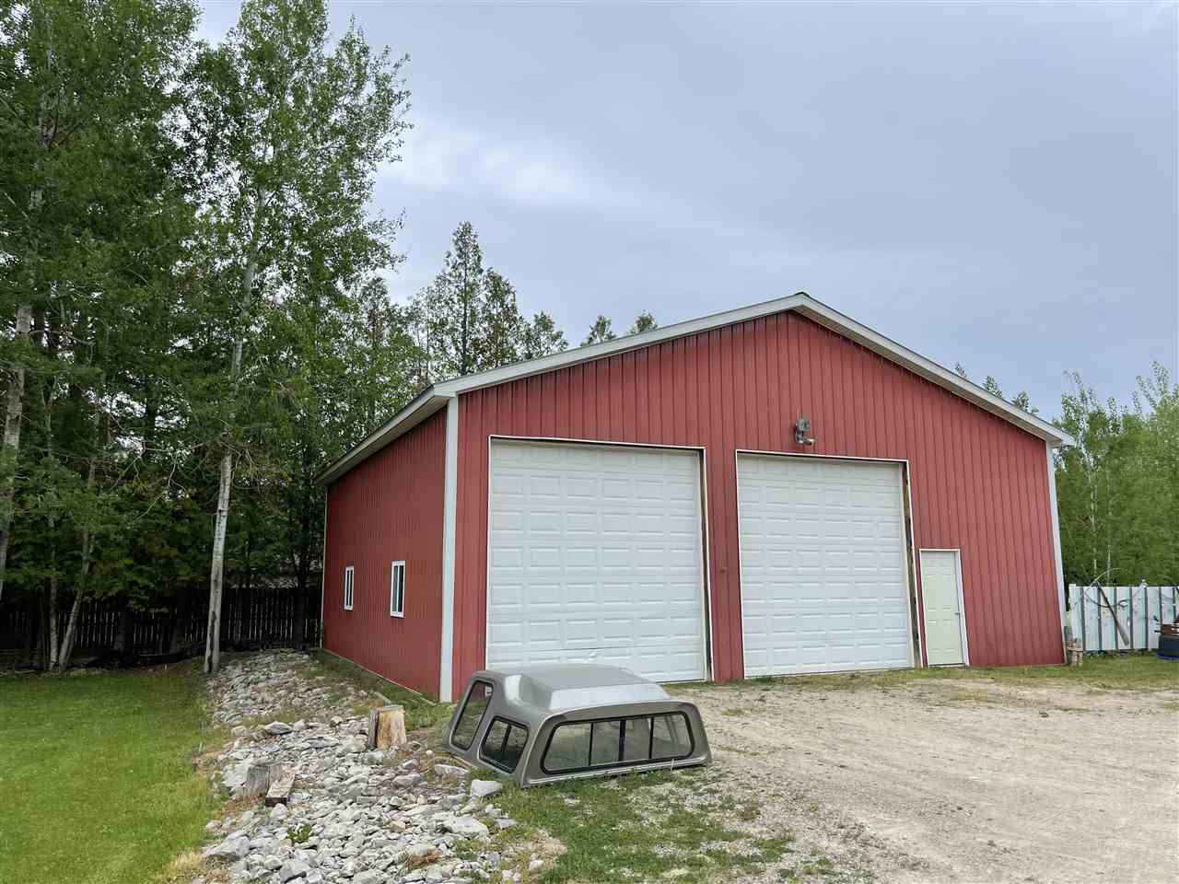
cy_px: 442
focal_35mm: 26
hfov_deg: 67.3
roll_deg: +1.5
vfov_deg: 53.1
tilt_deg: +8.9
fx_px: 886
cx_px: 590
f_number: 1.6
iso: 32
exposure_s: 1/1475
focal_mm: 5.1
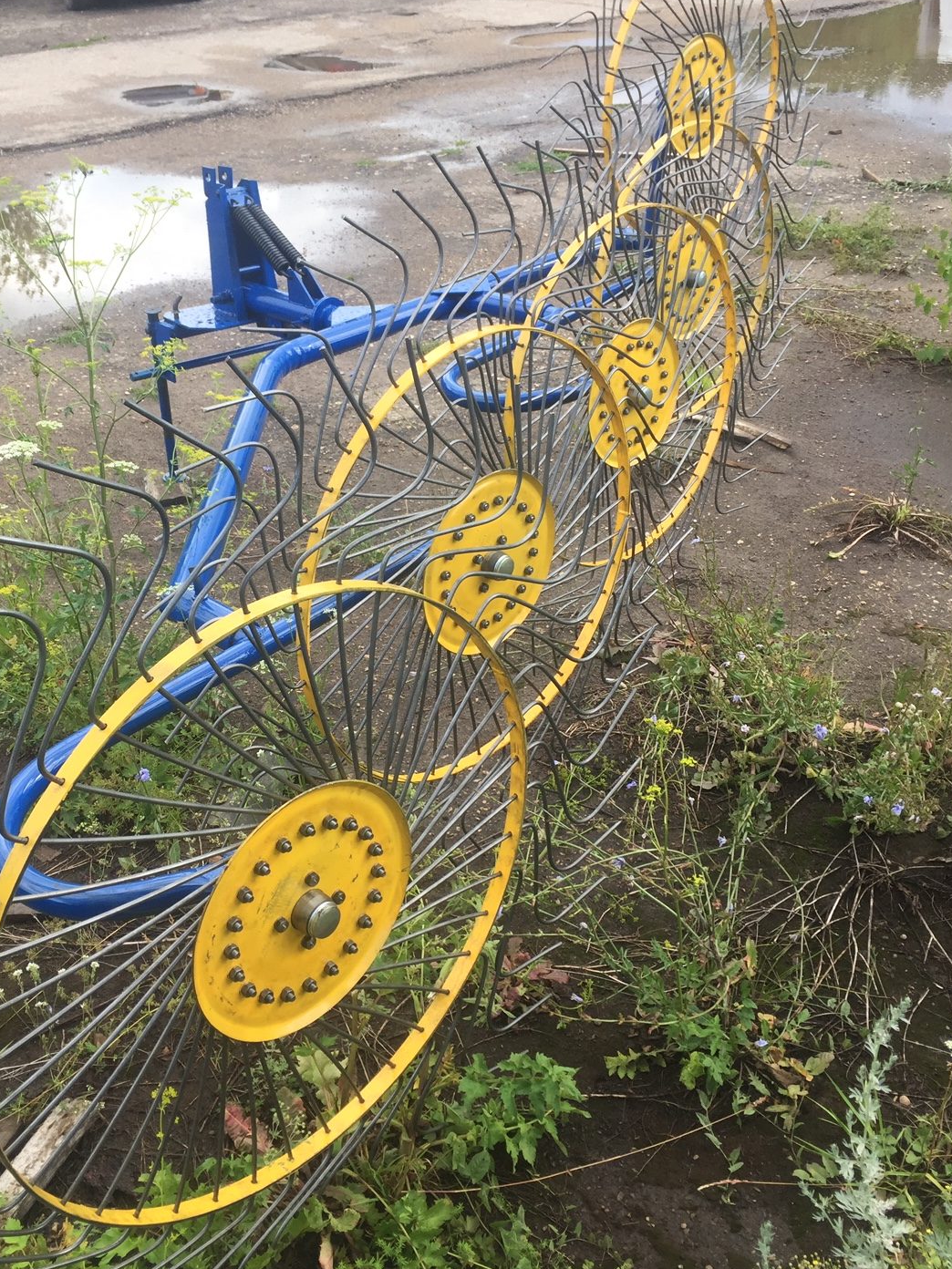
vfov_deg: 54.0
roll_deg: +2.4
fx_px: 1247
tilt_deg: -31.7
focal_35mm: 34
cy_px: 629
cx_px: 427
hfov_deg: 41.7
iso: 32
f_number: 2.2
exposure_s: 1/289
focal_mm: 4.15
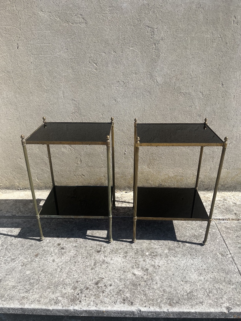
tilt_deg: -24.6
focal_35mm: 26
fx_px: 241
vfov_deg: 67.3
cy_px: 160
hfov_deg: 53.1
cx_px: 120
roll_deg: +0.8
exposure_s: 1/2967
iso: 50
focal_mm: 5.1
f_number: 1.6
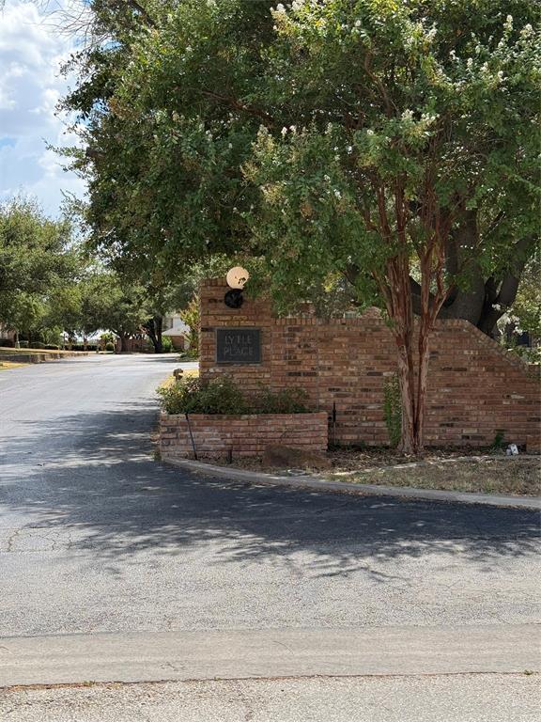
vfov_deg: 39.7
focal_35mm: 48
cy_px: 361
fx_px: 1000
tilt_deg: +0.7
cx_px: 270
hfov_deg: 30.3
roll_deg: +0.0
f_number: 1.78
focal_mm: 6.76
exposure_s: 1/2667
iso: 100
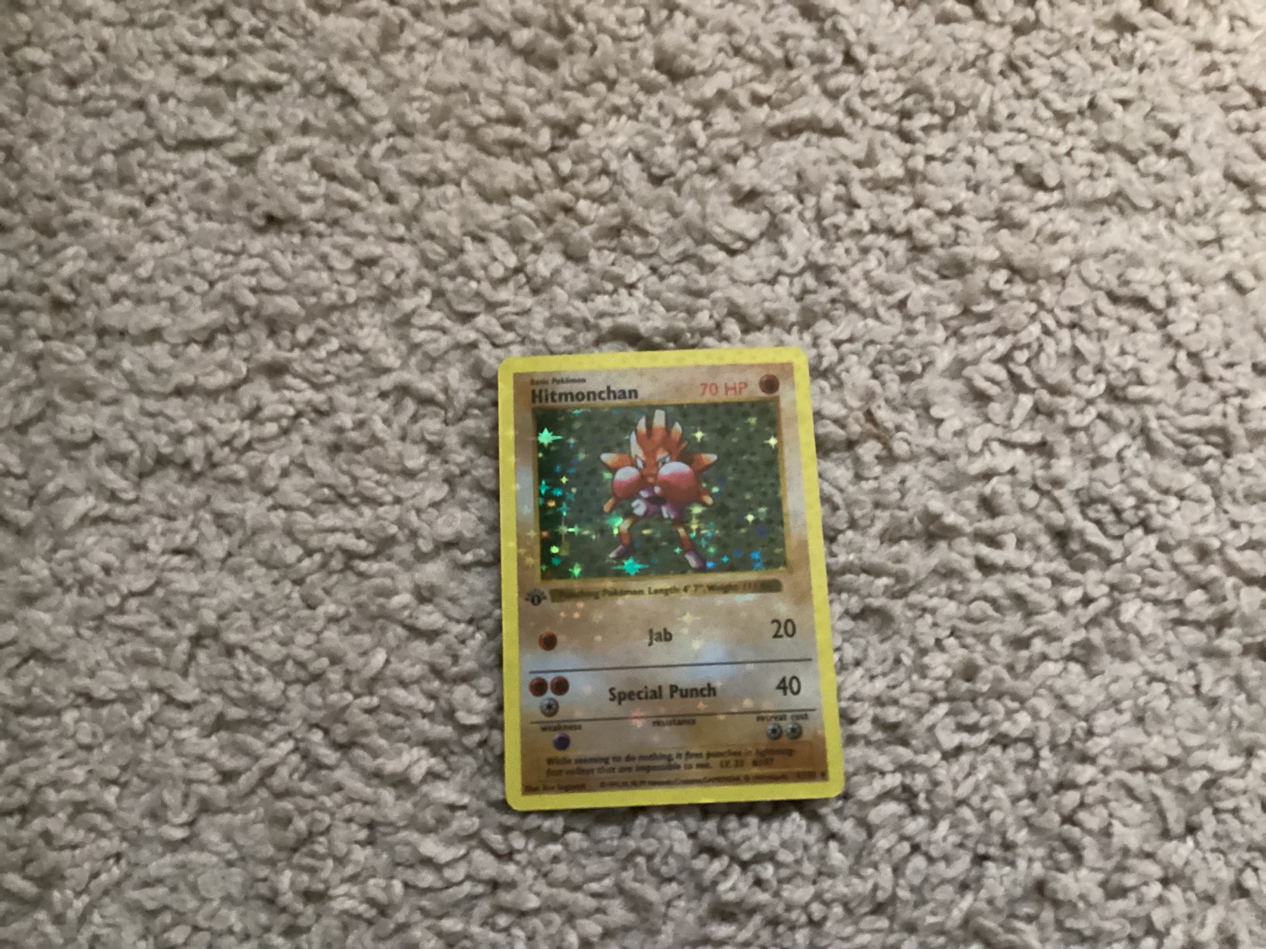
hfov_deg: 58.4
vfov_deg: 45.4
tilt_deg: -76.6
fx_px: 1134
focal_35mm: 31
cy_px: 474
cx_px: 633
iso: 640
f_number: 2.4
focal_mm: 3.3
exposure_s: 1/24
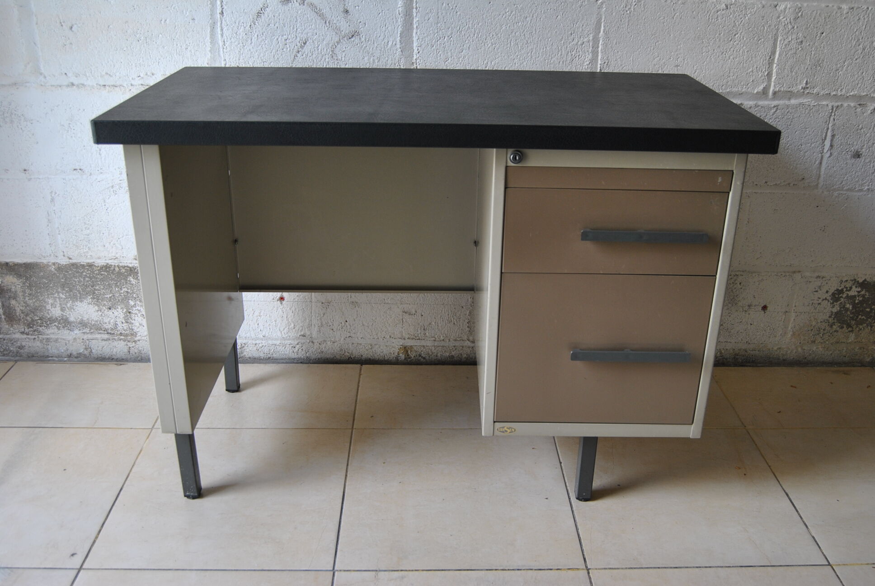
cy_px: 293
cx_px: 438
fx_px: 840
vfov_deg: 38.5
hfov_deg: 55.0
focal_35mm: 34
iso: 200
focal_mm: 23
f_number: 5
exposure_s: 1/100
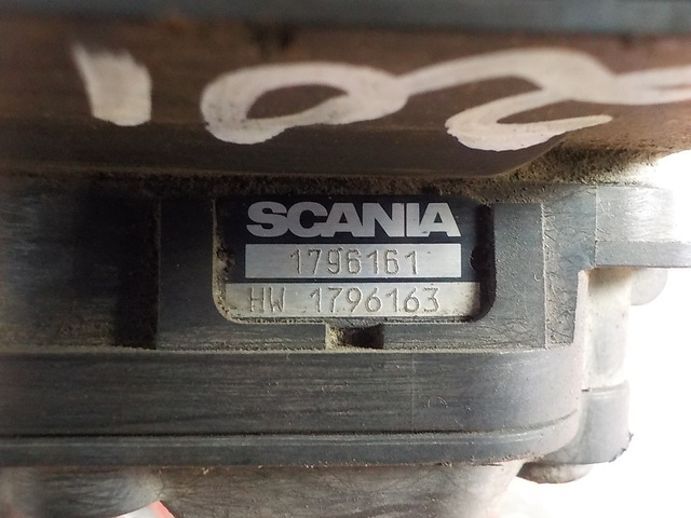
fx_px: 599
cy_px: 259
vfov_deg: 46.8
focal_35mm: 30
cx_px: 346
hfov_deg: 60.0
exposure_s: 1/15
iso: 800
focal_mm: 4.1
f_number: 3.3
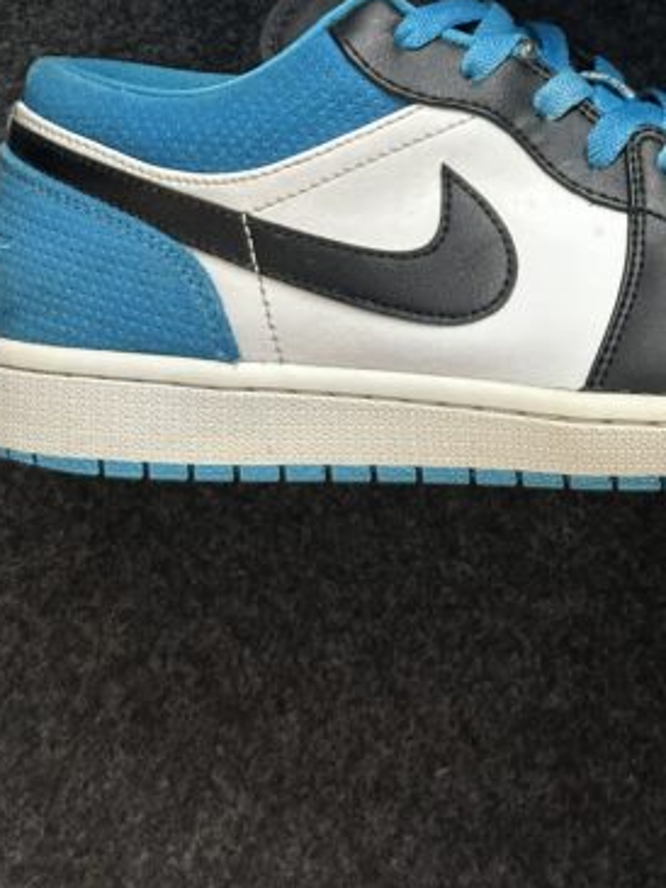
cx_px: 617
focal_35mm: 105
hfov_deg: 14.0
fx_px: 2692
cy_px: -79
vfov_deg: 18.1
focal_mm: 6.86
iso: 320
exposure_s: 1/40
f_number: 1.78
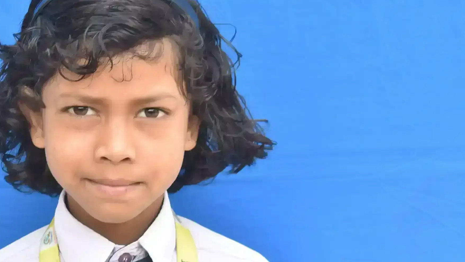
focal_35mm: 147
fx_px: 1811
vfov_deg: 8.3
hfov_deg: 14.6
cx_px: 163
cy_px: 175
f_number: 8
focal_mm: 55
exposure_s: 1/50
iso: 500
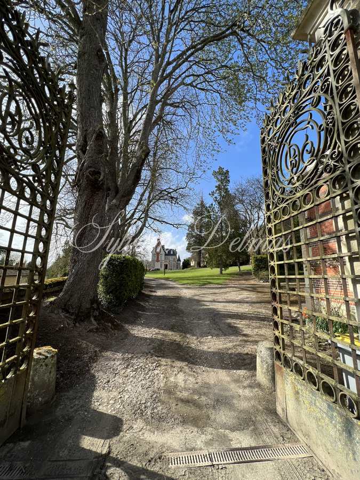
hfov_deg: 89.9
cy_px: 240
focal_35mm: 13
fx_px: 180
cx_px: 180
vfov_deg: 106.2
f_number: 1.8
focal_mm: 1.57
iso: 32
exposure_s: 1/803
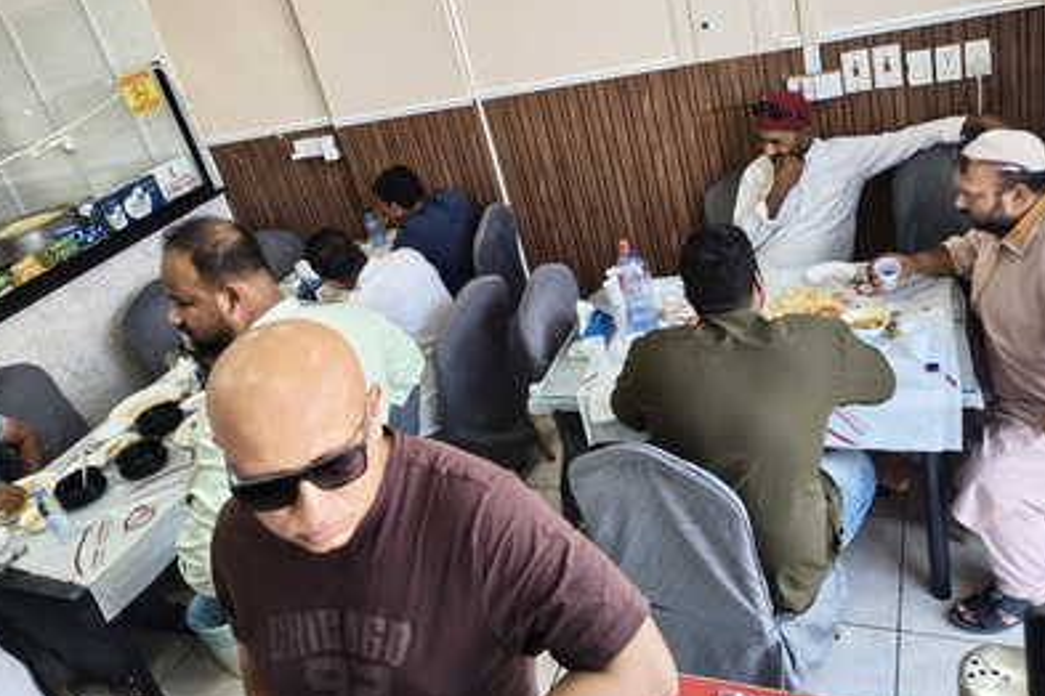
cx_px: 504
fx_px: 842
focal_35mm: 29
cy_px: 275
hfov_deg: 63.6
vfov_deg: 44.7
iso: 109
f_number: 1.88
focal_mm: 5.56
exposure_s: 1/50
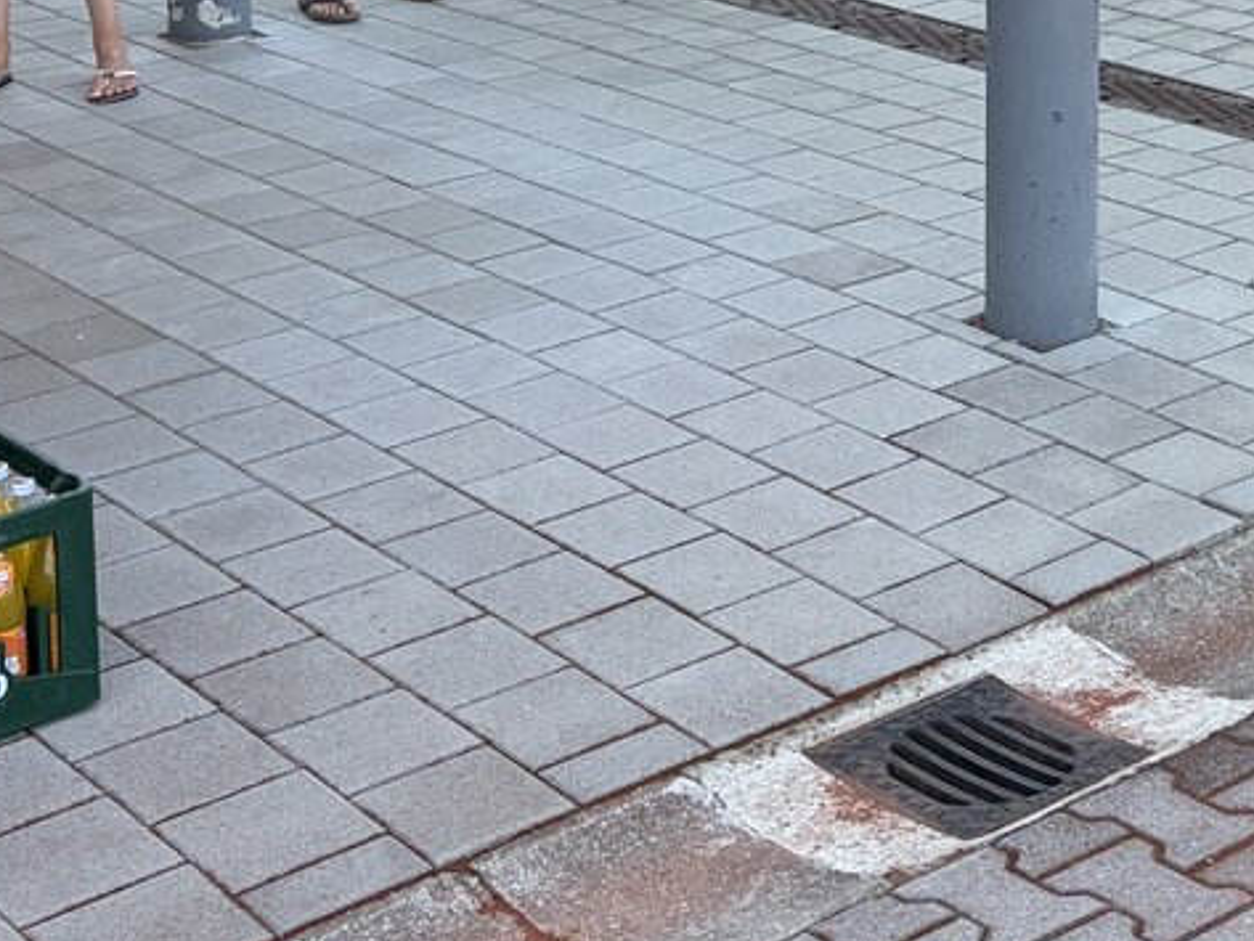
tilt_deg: -6.5
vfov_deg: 17.8
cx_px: 1058
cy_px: -326
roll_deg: -0.5
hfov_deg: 24.8
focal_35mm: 77
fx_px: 2790
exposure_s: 1/739
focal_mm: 5.96
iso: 64
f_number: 1.6
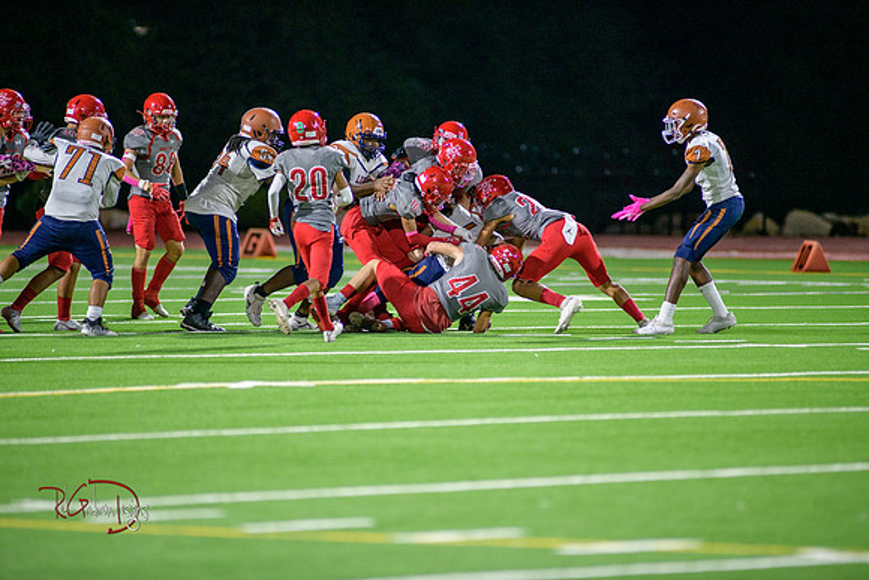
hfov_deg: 6.9
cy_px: 290
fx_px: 7243
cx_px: 434
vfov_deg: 4.6
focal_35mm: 300
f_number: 2.8
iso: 2000
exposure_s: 1/500
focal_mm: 300
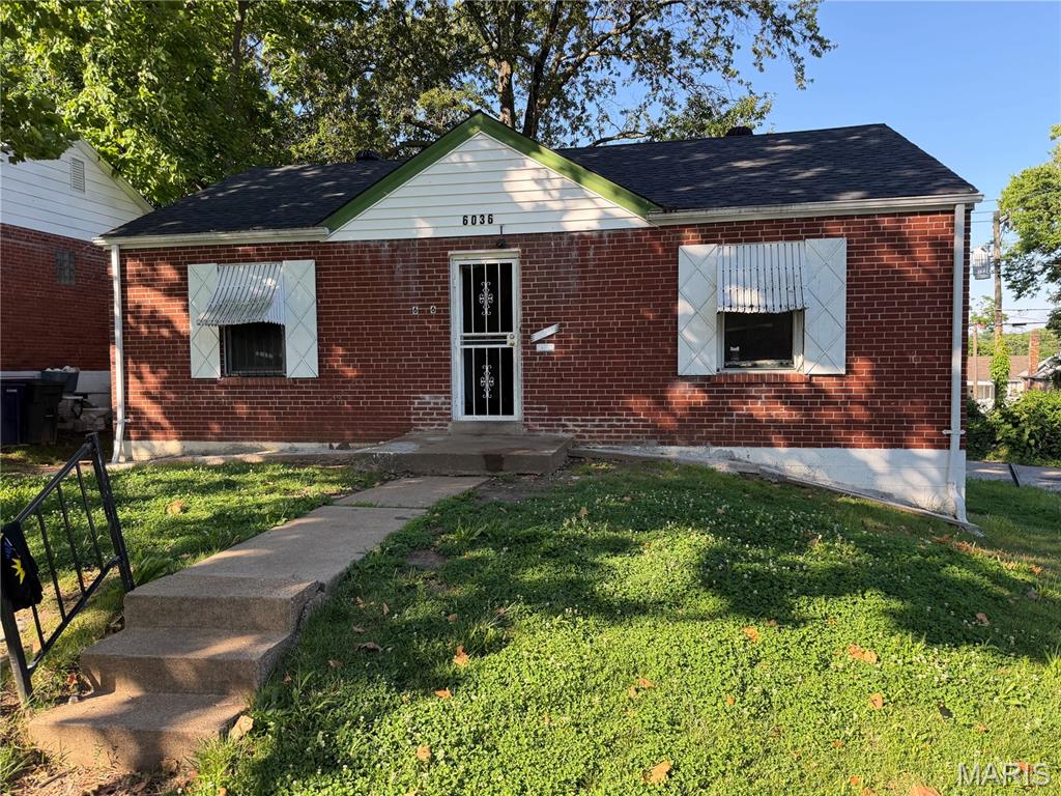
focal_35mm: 24
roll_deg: +0.3
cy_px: 398
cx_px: 530
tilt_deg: -2.0
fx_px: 736
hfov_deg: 71.6
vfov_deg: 56.8
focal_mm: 6.76
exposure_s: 1/1005
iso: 100
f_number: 1.78
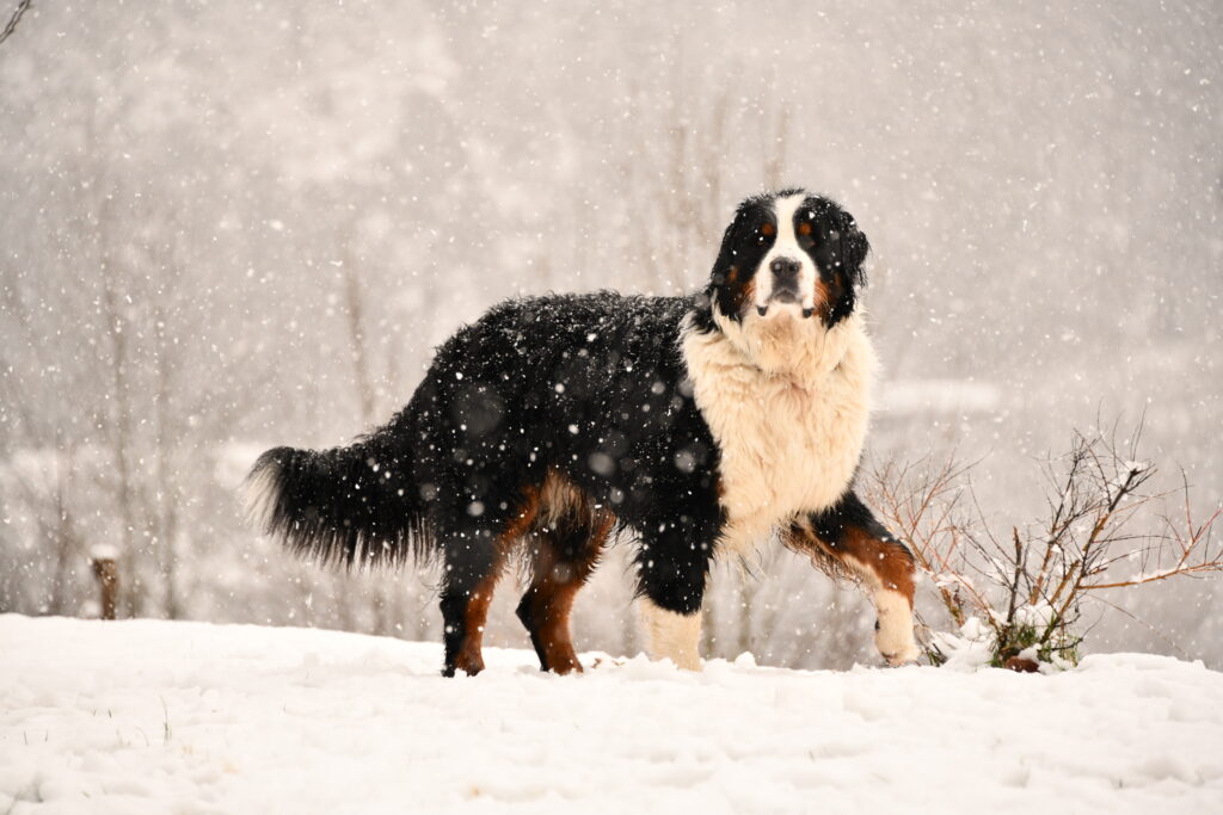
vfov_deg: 7.2
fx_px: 6455
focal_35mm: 190
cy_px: 408
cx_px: 612
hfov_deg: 10.8
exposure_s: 1/1250
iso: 1600
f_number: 5.6
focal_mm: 190
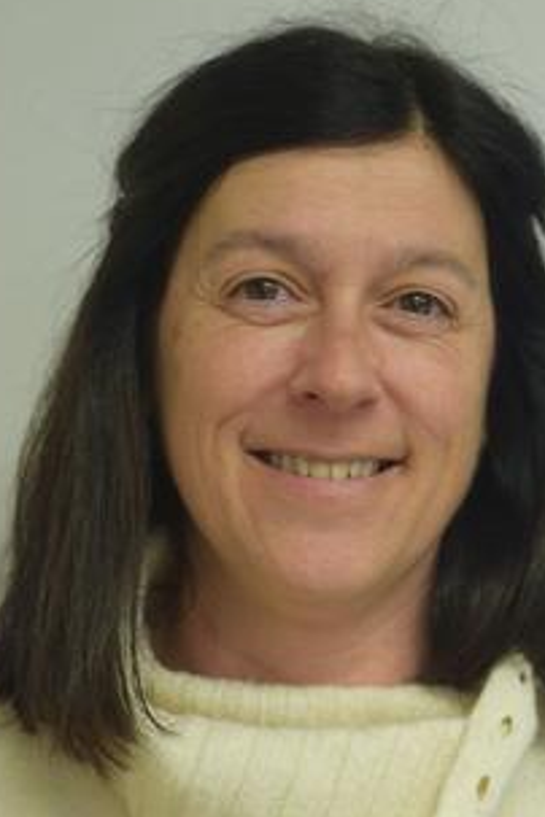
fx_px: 2361
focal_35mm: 104
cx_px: 340
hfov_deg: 13.2
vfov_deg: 19.6
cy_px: 483
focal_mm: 50
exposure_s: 1/60
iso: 720
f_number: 2.8
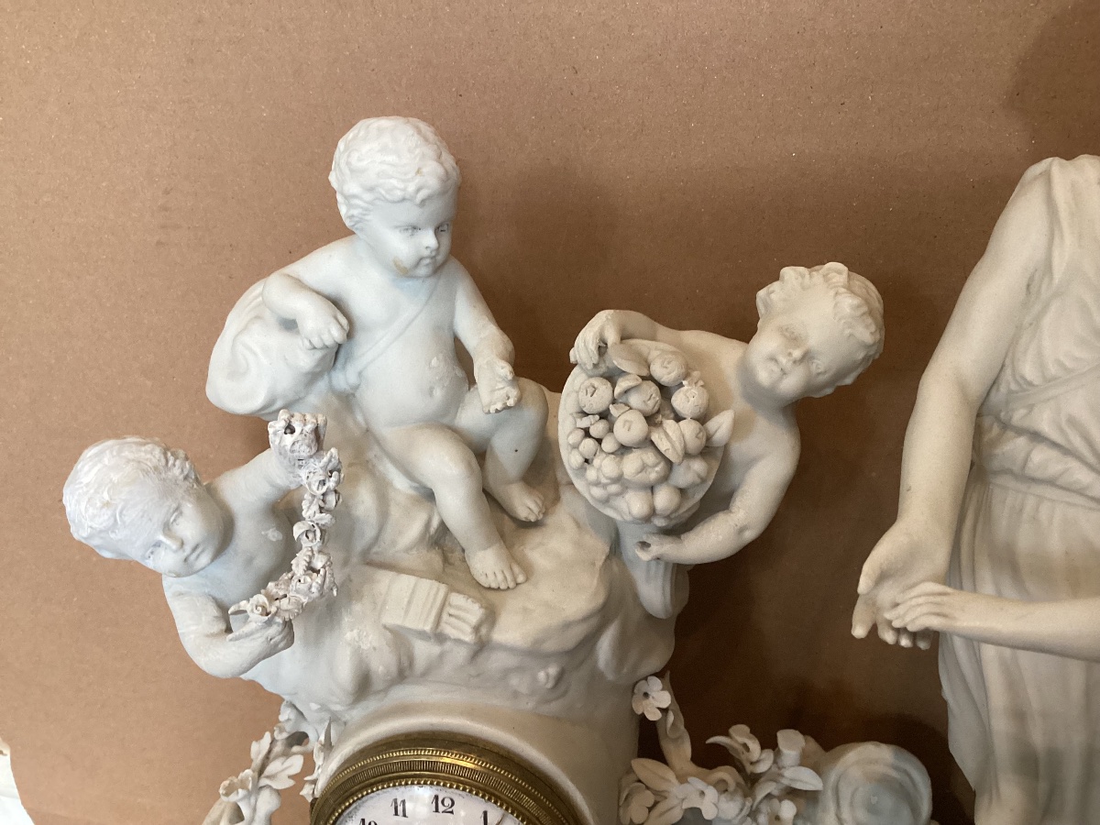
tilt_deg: -22.0
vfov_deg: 45.4
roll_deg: -1.4
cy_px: 412
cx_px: 550
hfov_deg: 58.4
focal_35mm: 31
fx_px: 985
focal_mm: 3.3
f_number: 2.4
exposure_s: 1/50
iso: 250
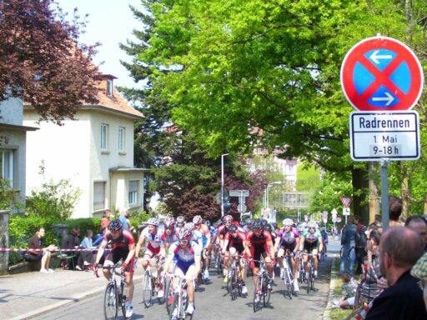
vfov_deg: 21.0
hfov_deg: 27.8
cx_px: 214
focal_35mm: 70
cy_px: 160
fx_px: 863
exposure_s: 1/350
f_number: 4
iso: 80
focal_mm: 11.6
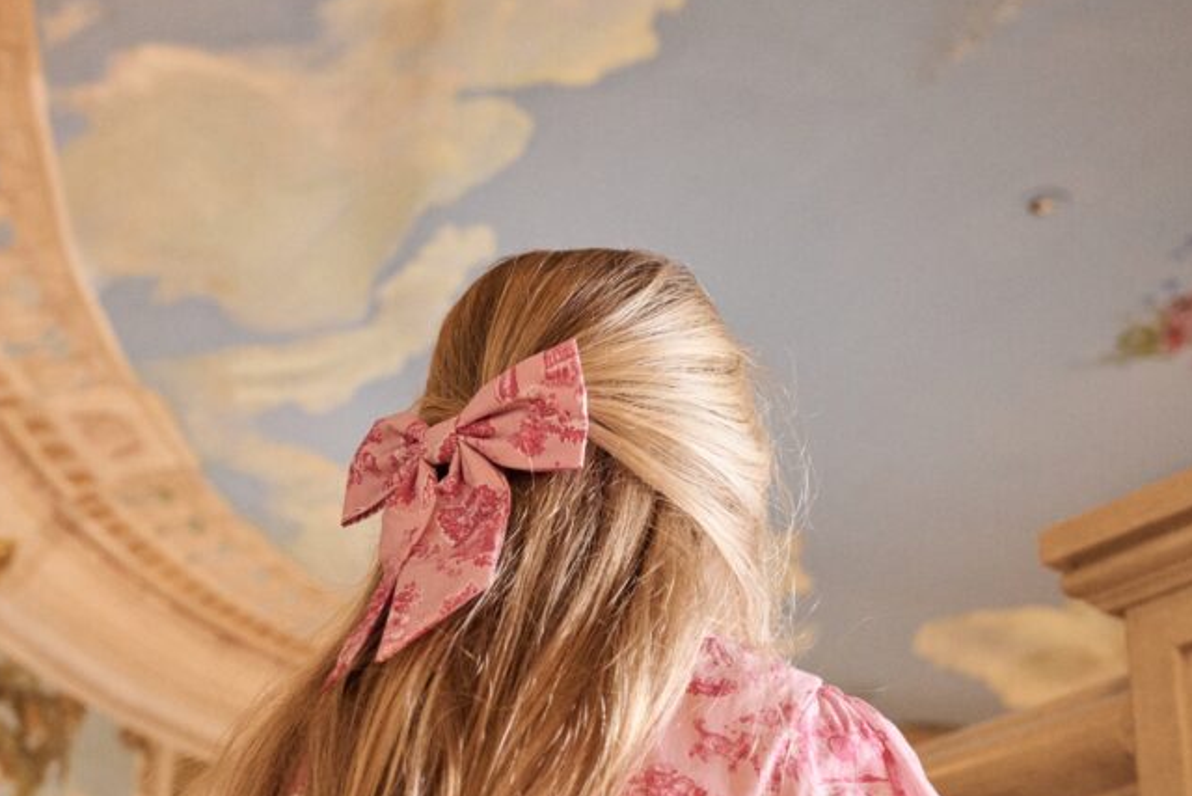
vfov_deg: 23.6
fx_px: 1855
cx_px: 586
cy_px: 693
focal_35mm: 56
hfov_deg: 35.6
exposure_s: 1/60
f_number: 5.6
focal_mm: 35
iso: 800
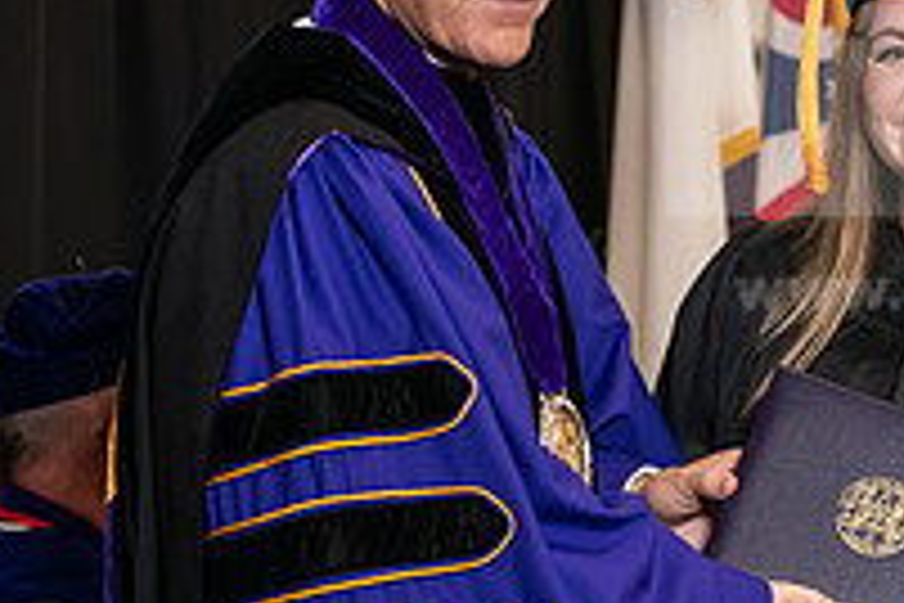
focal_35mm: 190
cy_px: 385
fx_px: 4771
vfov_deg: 7.2
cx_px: 531
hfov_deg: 10.8
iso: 1600
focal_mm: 66
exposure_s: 1/125
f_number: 5
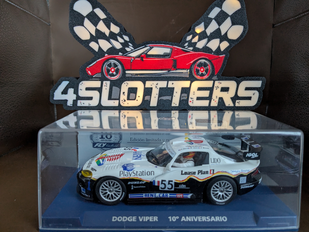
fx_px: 241
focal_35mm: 27
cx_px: 154
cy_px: 116
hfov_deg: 65.3
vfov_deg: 51.4
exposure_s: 1/25
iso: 230
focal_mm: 4.38
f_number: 1.73
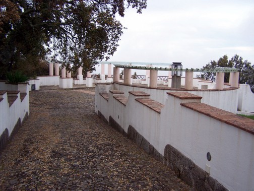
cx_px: 127
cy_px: 96
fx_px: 279
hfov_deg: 48.9
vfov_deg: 37.8
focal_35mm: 38
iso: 80
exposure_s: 1/400
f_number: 2.8
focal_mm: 6.3
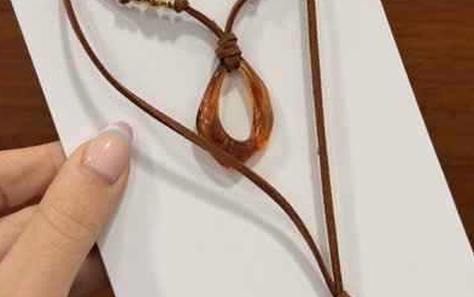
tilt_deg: -7.4
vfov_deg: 18.9
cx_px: 234
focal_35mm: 69
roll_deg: -0.3
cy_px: 120
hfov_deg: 29.8
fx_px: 892
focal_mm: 6.76
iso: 64
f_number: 1.78
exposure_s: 1/50
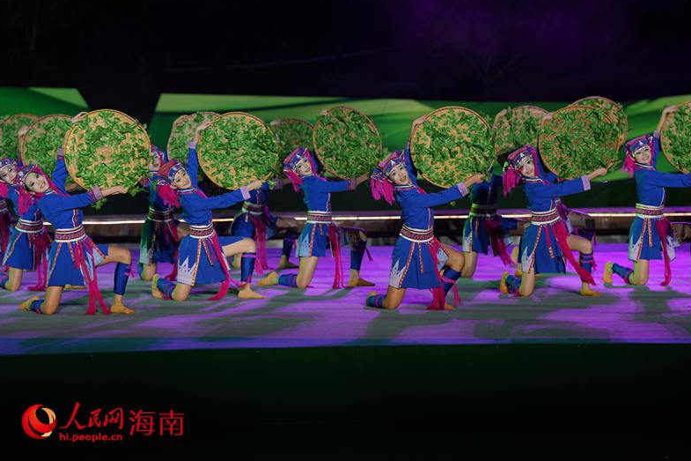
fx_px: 3128
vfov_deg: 8.4
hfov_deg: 12.6
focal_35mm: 163
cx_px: 346
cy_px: 230
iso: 160
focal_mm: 160
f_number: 3.5
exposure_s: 1/125
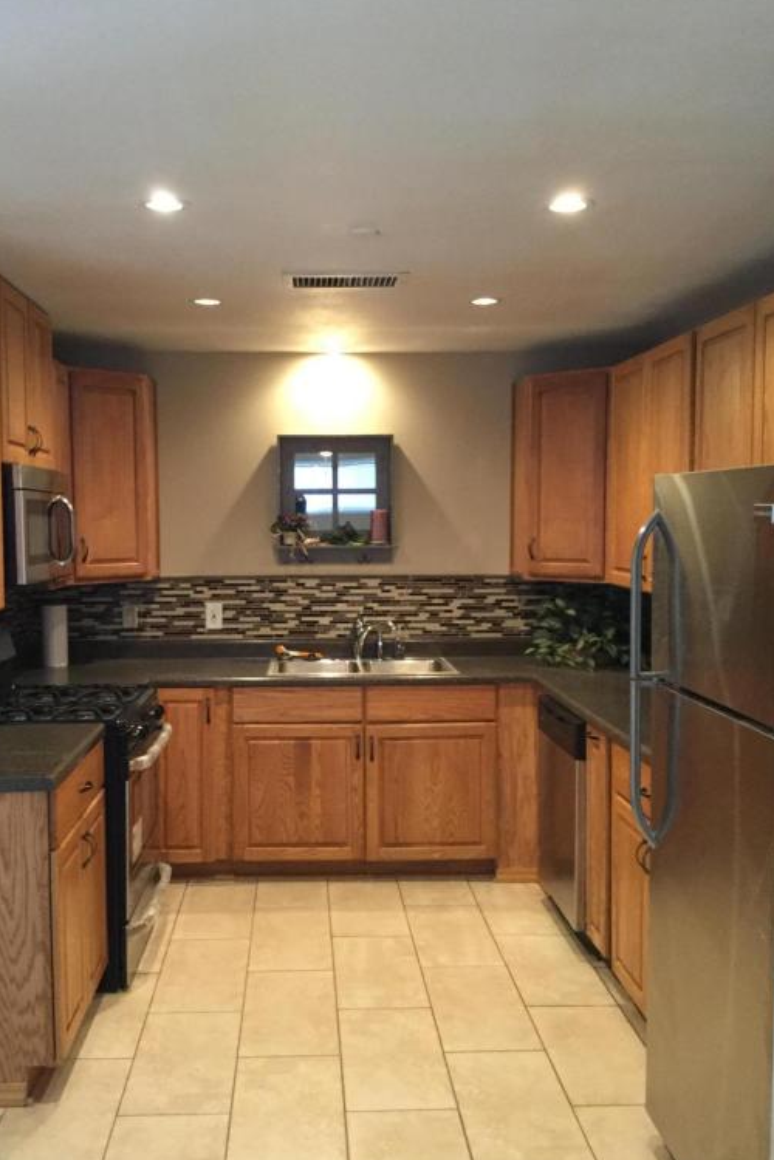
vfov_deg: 57.2
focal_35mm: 33
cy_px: 583
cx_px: 333
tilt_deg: -2.5
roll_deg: +0.1
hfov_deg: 39.9
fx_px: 1064
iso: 200
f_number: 2.4
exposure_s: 1/15
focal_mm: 3.3
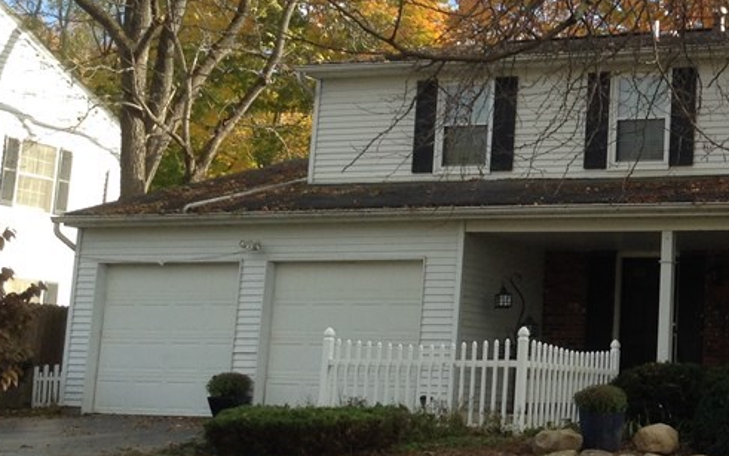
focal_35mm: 73
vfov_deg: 17.8
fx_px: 1451
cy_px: 157
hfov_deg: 26.6
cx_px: 741
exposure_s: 1/347
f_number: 2.4
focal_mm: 3.3
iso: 25
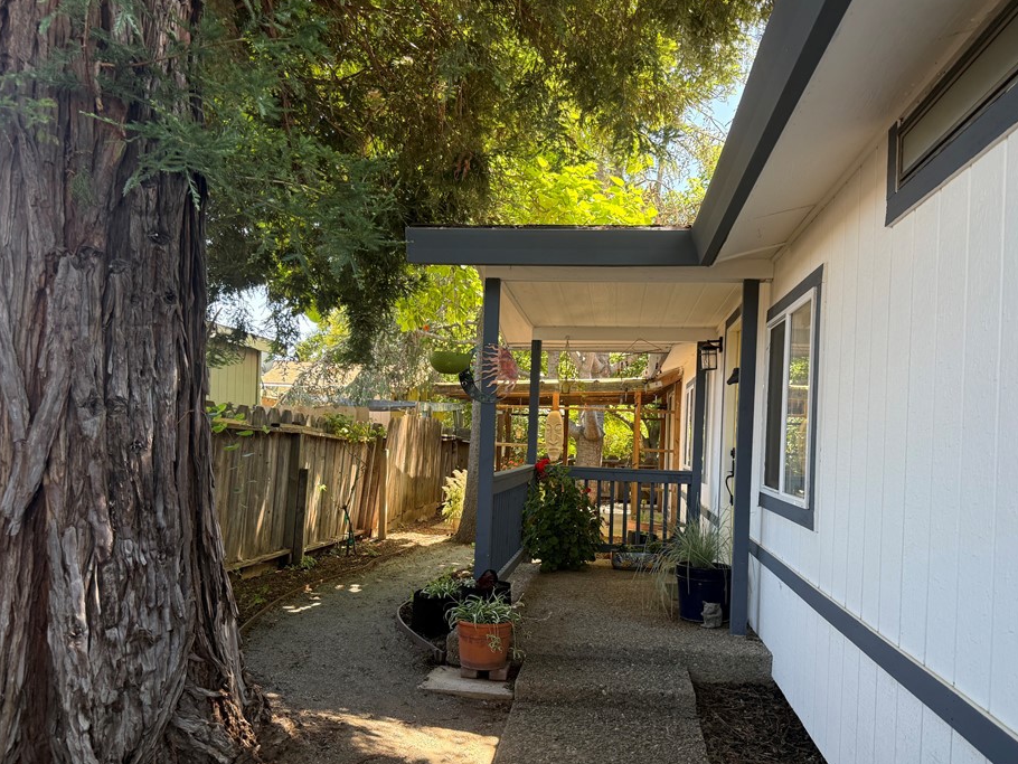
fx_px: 794
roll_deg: -2.2
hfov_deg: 65.3
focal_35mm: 27
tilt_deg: -0.4
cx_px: 524
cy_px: 421
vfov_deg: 51.3
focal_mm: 6.76
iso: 100
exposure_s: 1/233
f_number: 1.78
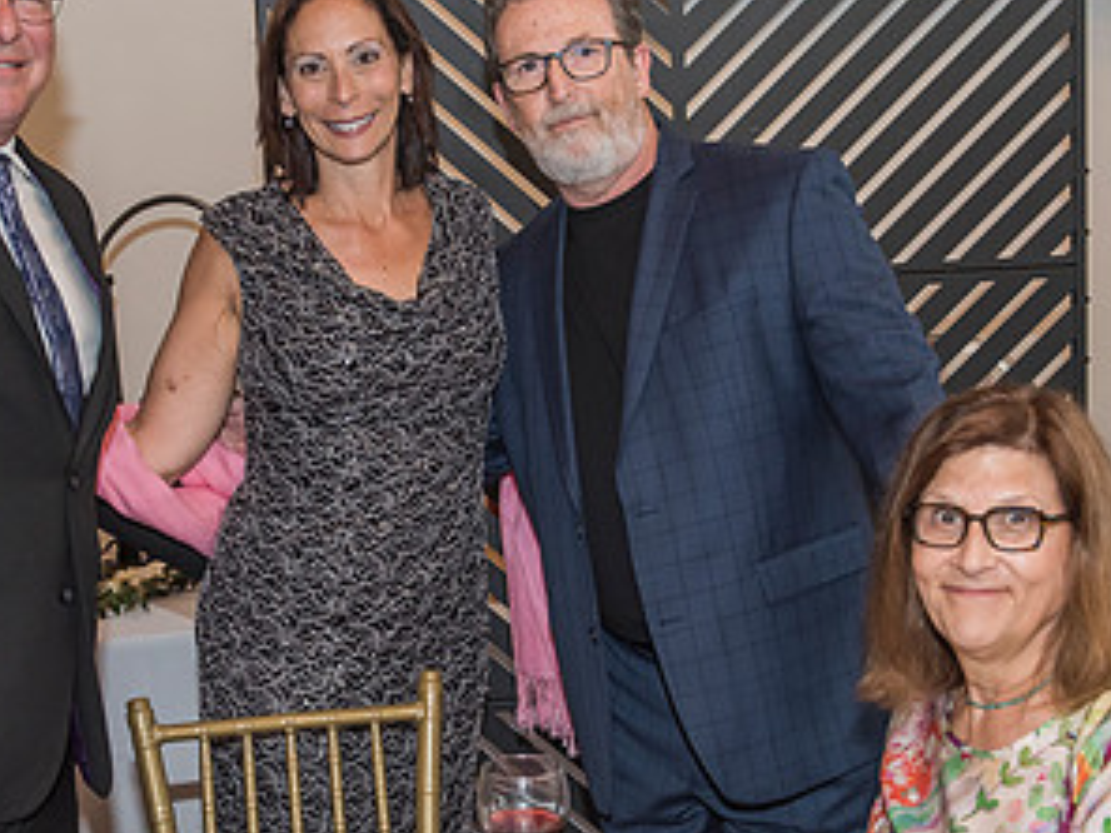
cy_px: 437
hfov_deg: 29.3
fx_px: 2118
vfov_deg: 22.3
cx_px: 402
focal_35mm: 66
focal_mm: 35
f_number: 4
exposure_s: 1/100
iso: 1000
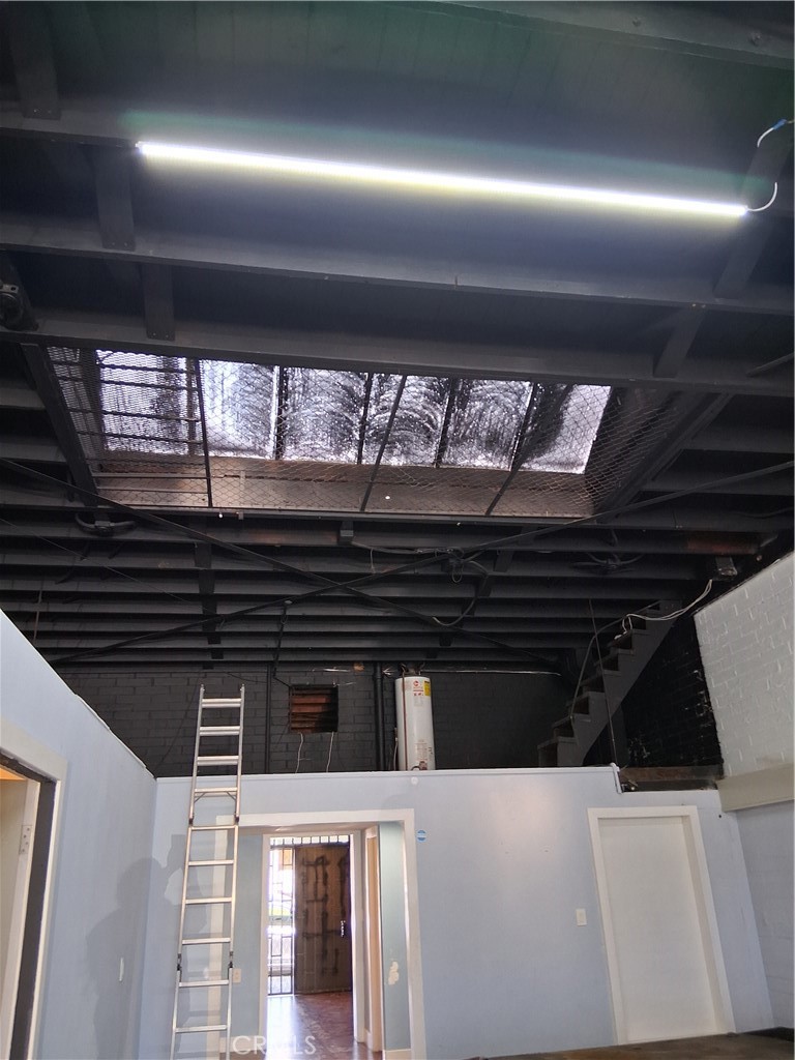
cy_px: 530
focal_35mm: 26
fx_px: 796
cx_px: 398
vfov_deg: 67.3
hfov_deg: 53.1
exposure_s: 1/60
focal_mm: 3.98
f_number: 1.8
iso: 320
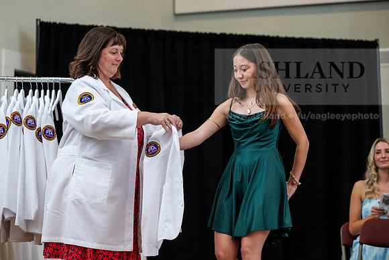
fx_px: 1243
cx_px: 194
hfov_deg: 17.8
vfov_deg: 11.9
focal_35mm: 115
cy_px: 130
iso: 1600
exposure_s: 1/200
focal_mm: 115
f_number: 3.5
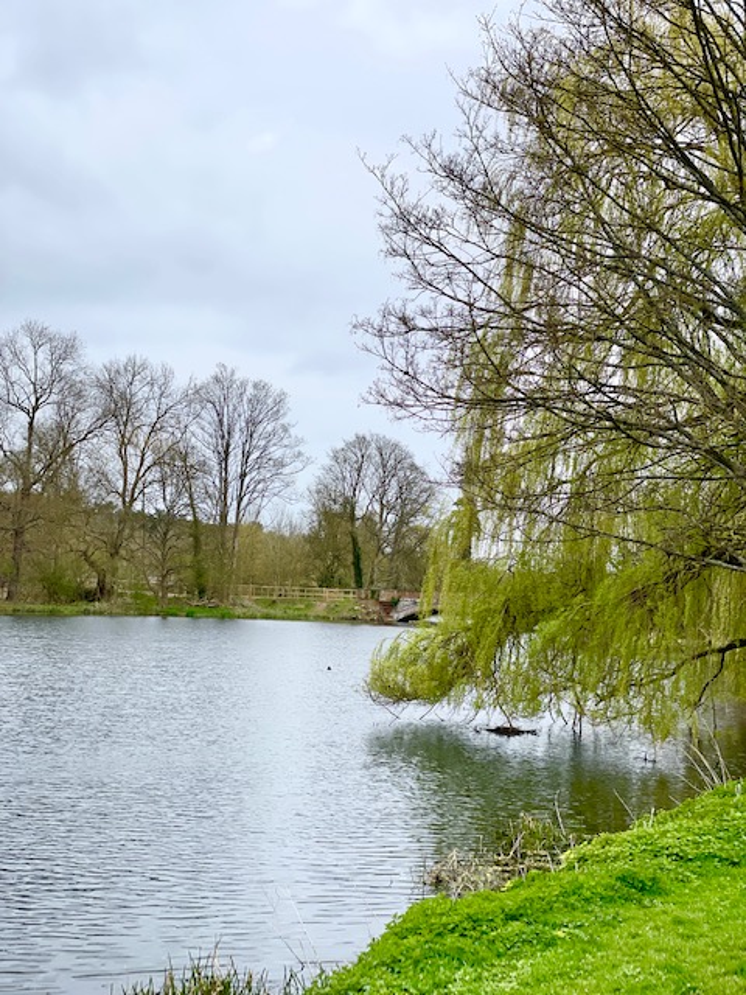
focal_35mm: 52
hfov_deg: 28.0
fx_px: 1494
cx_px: 373
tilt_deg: +5.0
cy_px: 498
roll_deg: -2.0
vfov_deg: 36.8
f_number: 2
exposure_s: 1/1370
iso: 25
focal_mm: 6
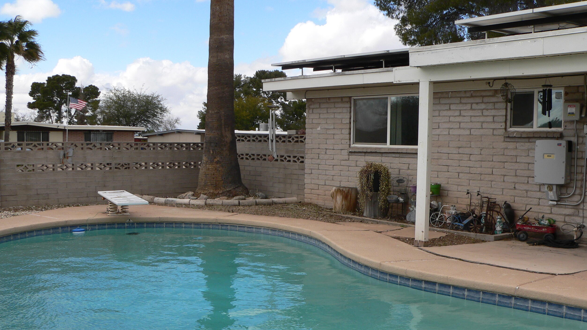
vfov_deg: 29.6
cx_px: 292
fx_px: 623
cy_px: 201
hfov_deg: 50.5
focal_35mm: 40
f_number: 4
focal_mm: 6
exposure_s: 1/500
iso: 80
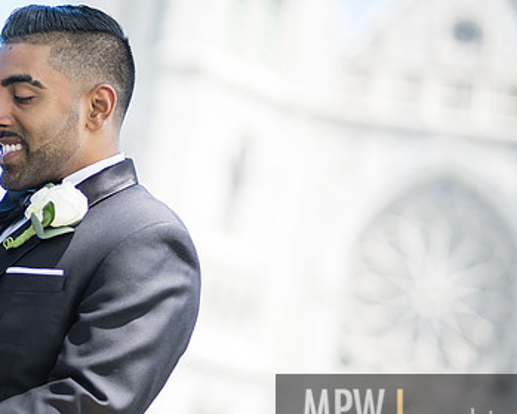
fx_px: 2004
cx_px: 111
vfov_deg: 11.8
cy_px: 180
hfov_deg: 14.6
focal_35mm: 131
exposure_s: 1/2000
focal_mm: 56
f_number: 1.2
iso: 160
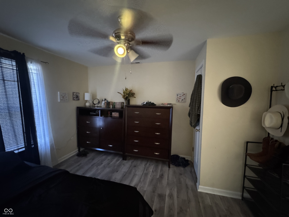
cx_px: 144
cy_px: 108
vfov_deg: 85.7
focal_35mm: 14
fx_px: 117
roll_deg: -0.6
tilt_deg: -5.1
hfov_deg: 102.1
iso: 1600
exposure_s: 1/30
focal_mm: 2.22
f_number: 2.2
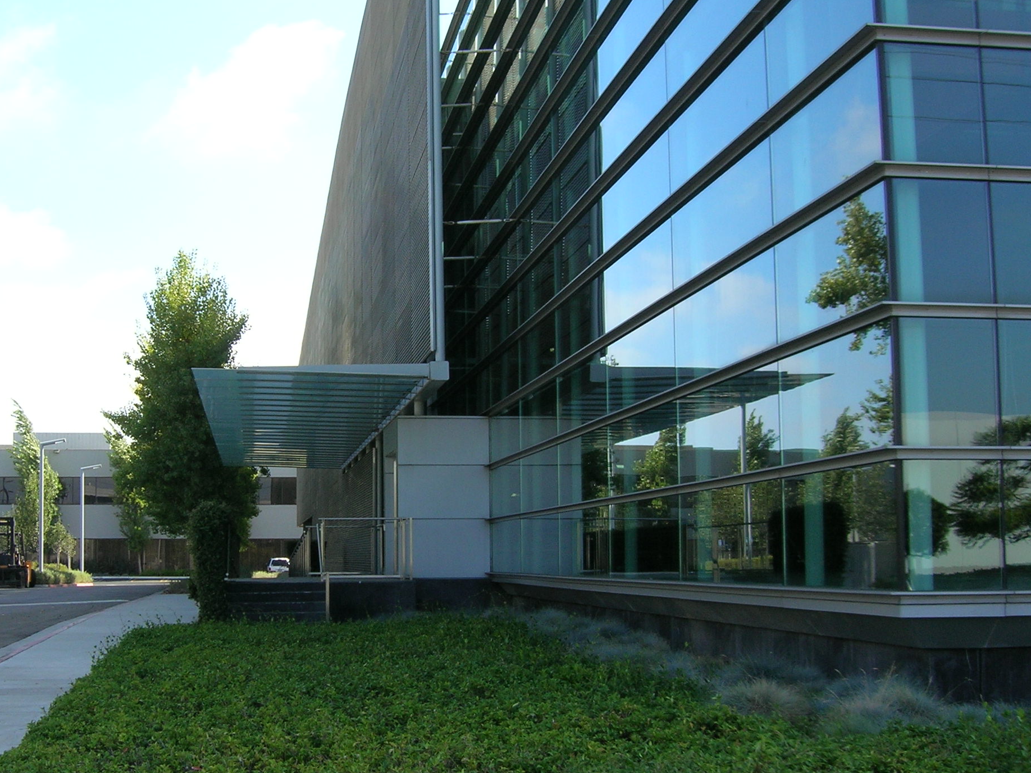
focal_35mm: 48
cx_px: 357
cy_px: 459
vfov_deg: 30.2
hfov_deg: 39.3
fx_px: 1430
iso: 50
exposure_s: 1/130
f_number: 4.9
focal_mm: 5.7
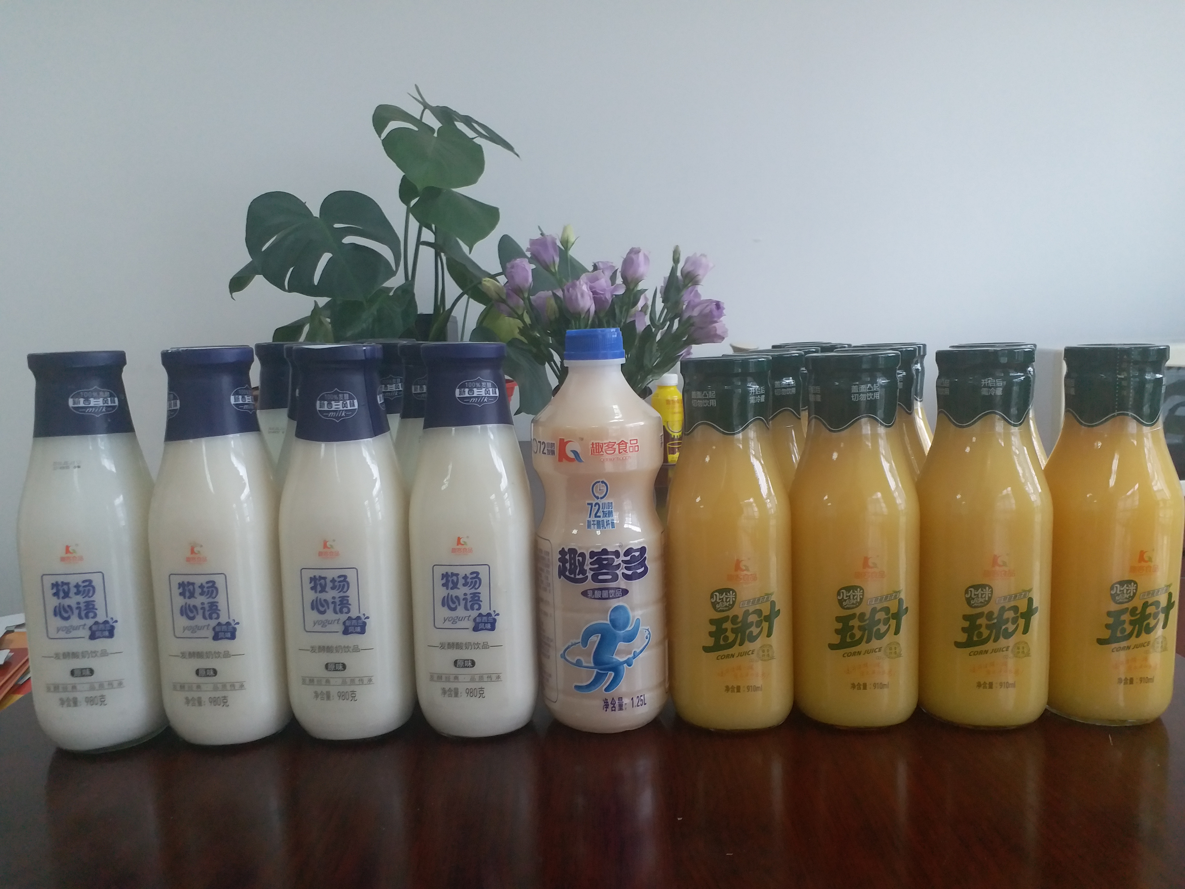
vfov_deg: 51.4
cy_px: 444
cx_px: 592
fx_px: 924
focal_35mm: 27
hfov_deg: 65.3
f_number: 1.9
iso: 125
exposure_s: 1/33
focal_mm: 3.6
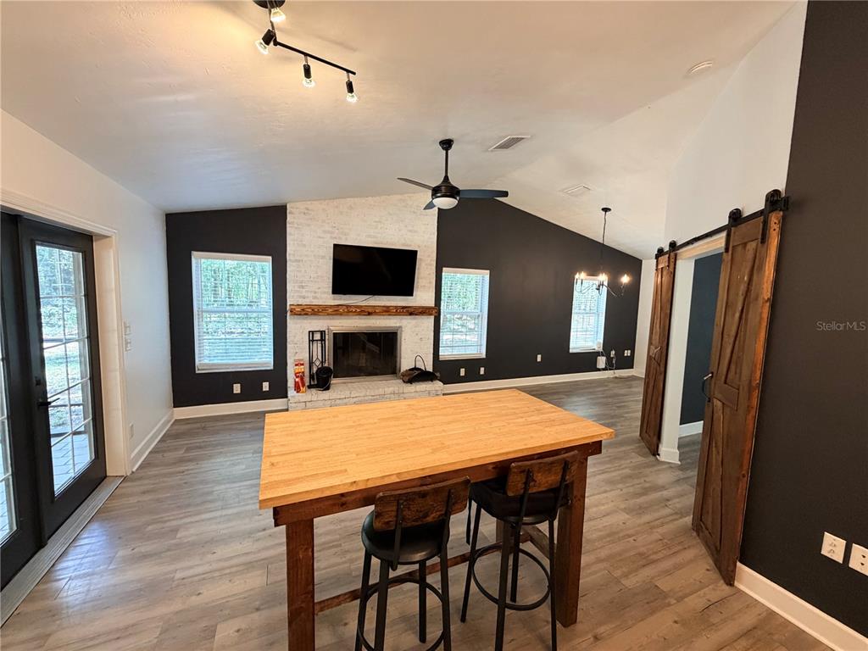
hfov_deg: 102.1
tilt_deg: -5.8
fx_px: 351
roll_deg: -1.8
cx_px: 434
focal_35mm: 14
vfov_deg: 85.7
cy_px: 326
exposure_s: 1/60
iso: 320
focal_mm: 2.22
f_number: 2.2
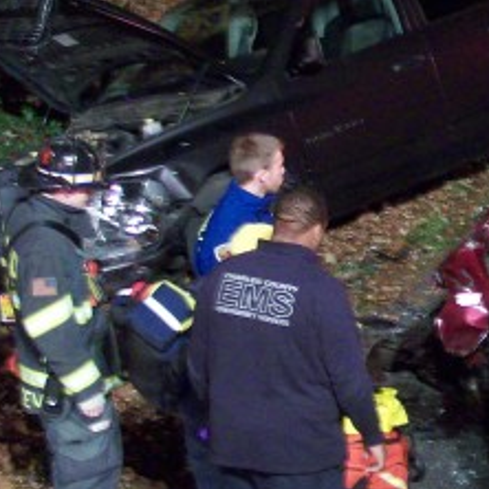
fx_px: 2285
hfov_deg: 12.0
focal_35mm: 143
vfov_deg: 12.2
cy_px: 207
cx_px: 584
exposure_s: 1/8
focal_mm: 9.4
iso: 160
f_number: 3.4
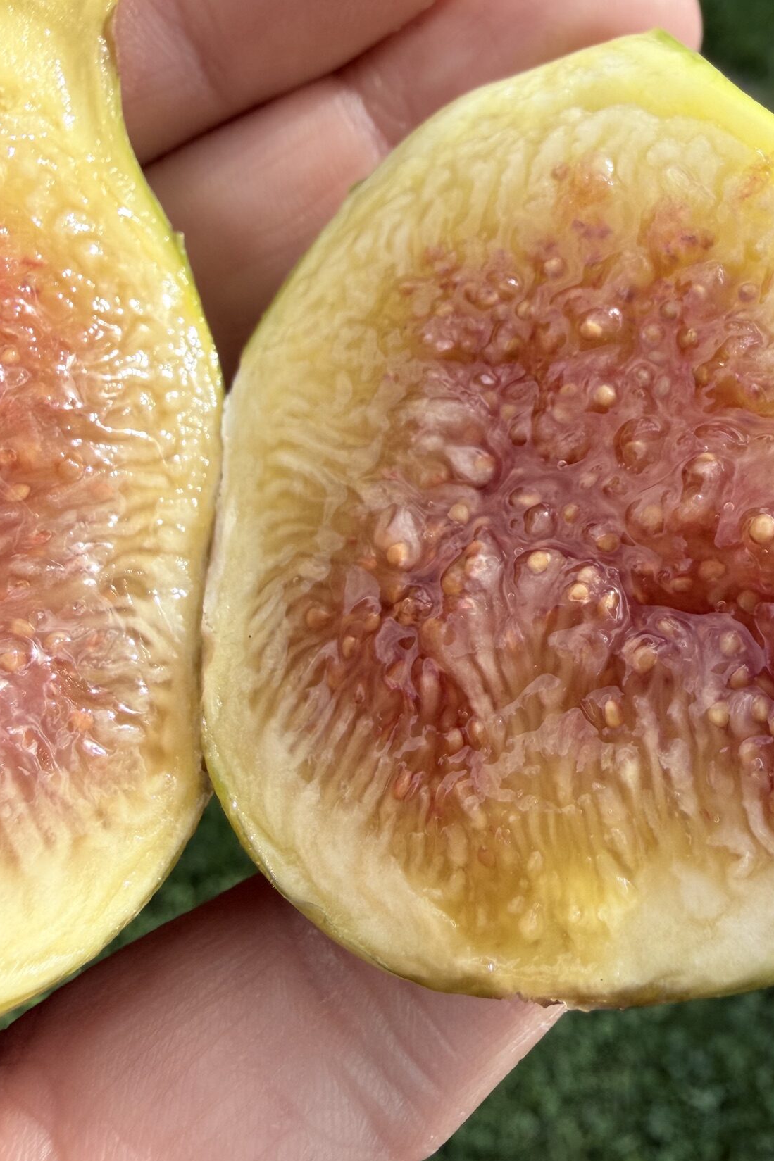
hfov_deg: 41.6
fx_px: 1000
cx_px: 535
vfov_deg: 60.3
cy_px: 608
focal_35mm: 31
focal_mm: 2.22
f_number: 2.2
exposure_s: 1/507
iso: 40
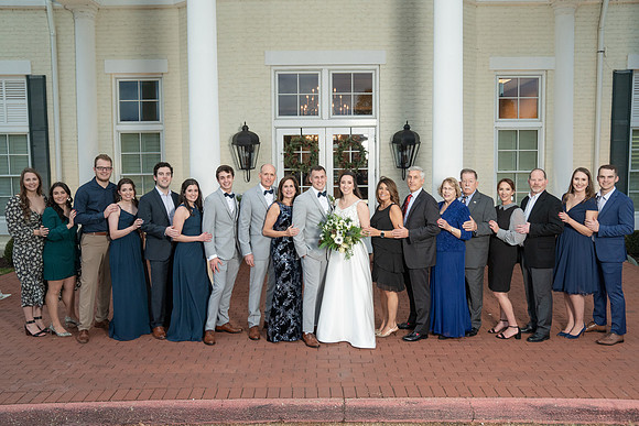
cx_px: 317
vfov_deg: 43.7
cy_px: 211
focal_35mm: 30
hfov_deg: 62.0
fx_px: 531
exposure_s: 1/200
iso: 2000
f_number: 4
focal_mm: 29
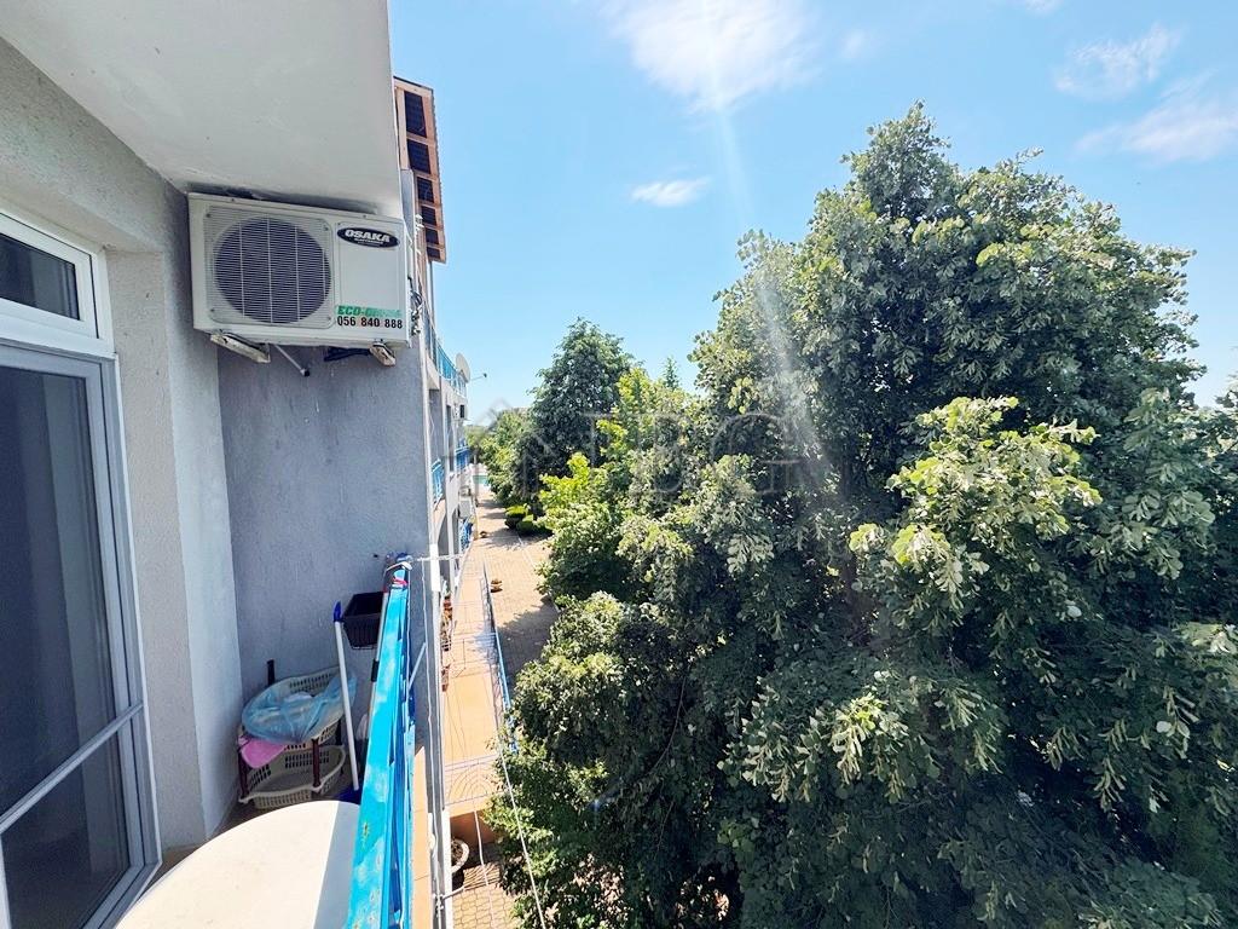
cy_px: 464
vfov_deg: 85.7
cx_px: 619
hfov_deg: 102.1
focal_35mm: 14
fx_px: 501
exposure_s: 1/1449
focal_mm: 2.22
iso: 50
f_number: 2.2
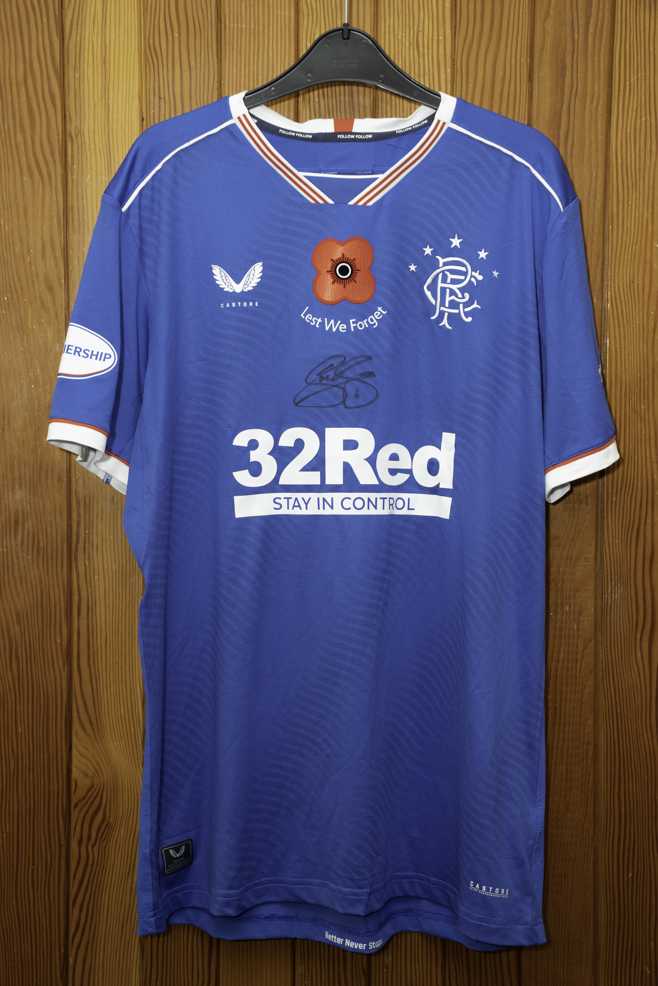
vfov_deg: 35.0
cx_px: 329
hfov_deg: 23.8
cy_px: 493
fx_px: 1562
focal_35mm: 57
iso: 400
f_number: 9
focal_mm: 57
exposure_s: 1/125
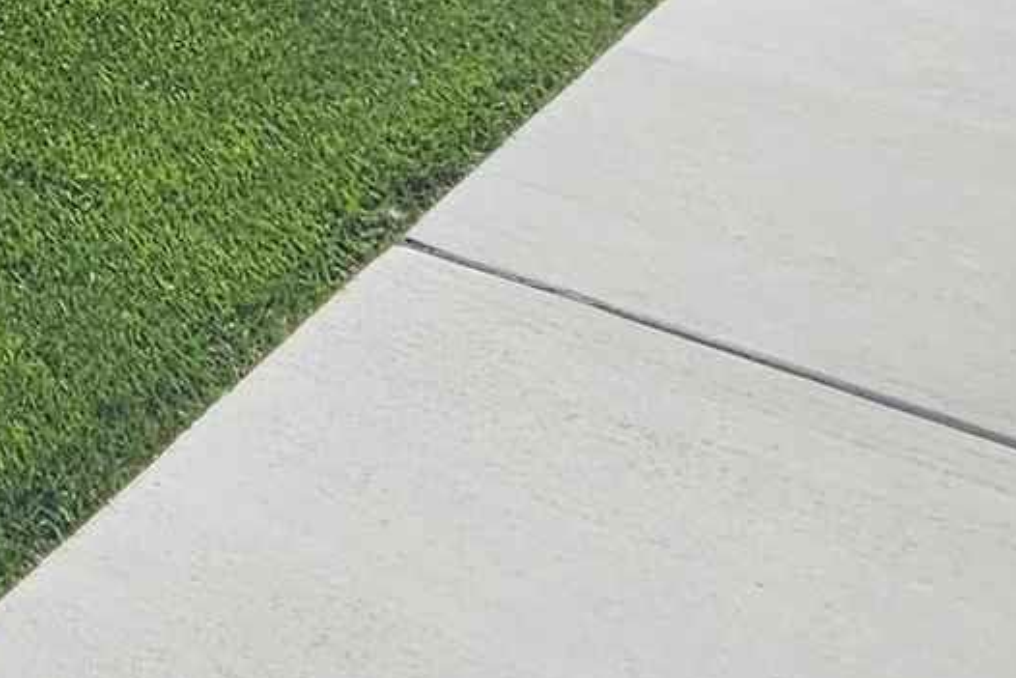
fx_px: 2230
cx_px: -860
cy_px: -593
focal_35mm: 79
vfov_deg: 14.8
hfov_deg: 19.0
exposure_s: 1/2859
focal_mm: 2.2
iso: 50
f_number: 2.2
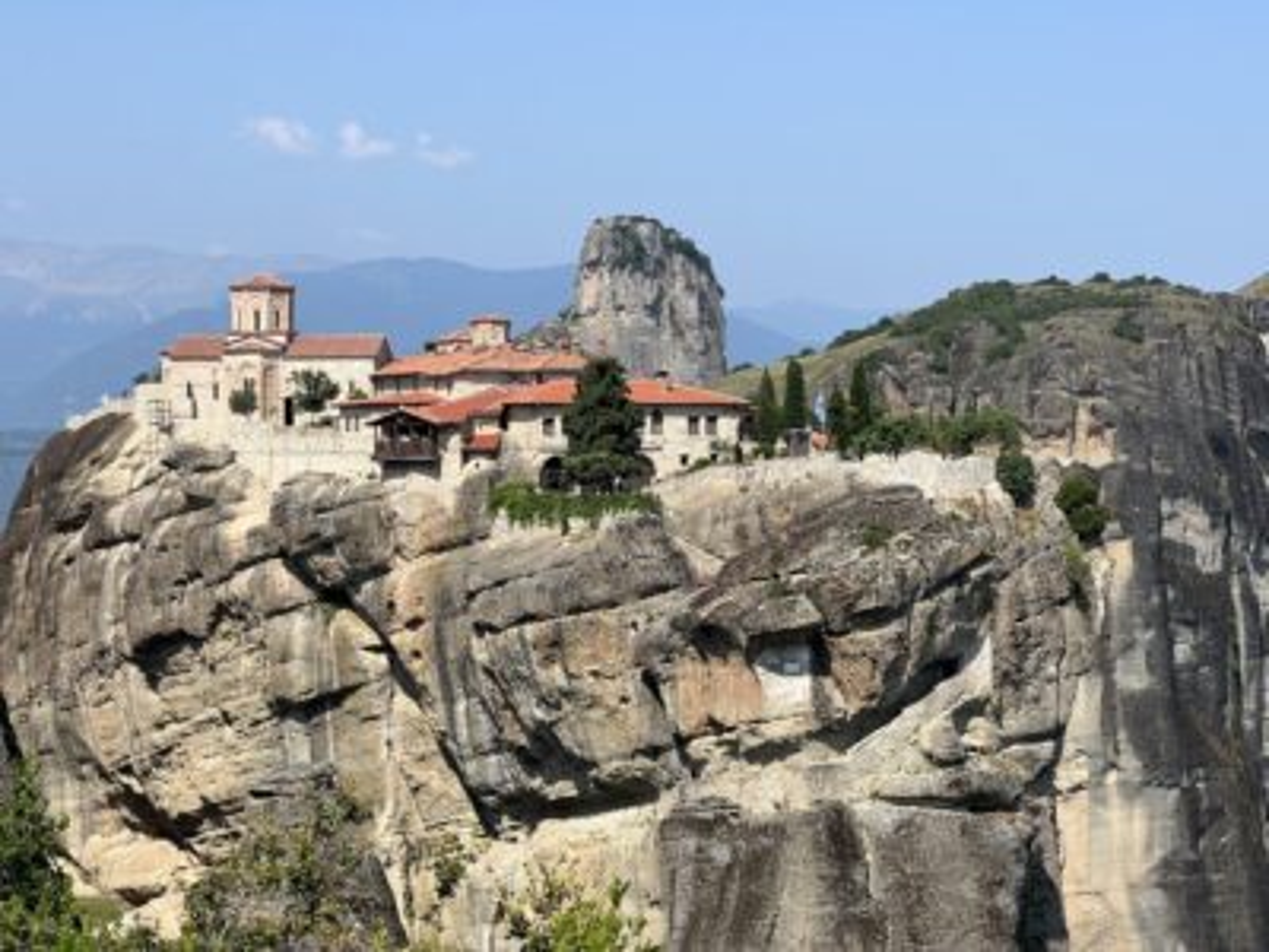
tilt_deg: -0.2
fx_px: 2823
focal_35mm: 77
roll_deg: +0.6
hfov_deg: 25.3
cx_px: 634
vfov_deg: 19.1
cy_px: 476
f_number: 2.8
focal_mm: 9
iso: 32
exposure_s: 1/694
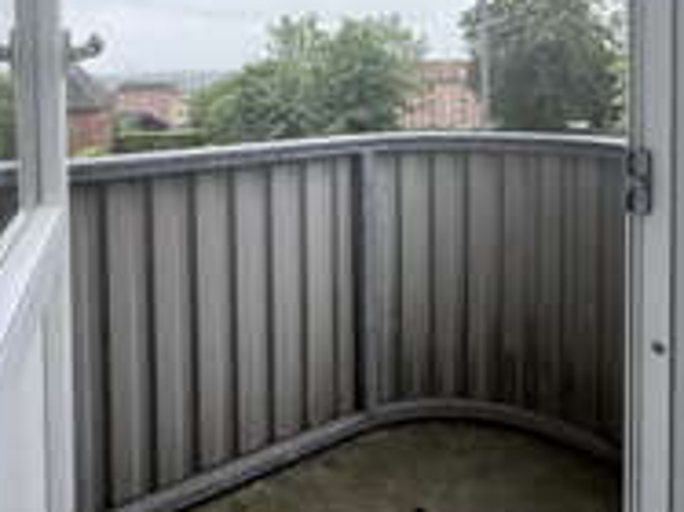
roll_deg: -0.1
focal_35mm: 28
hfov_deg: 63.5
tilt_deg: -1.2
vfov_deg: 46.4
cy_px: 84
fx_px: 553
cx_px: 338
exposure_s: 1/651
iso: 50
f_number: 2.2
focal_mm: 2.22
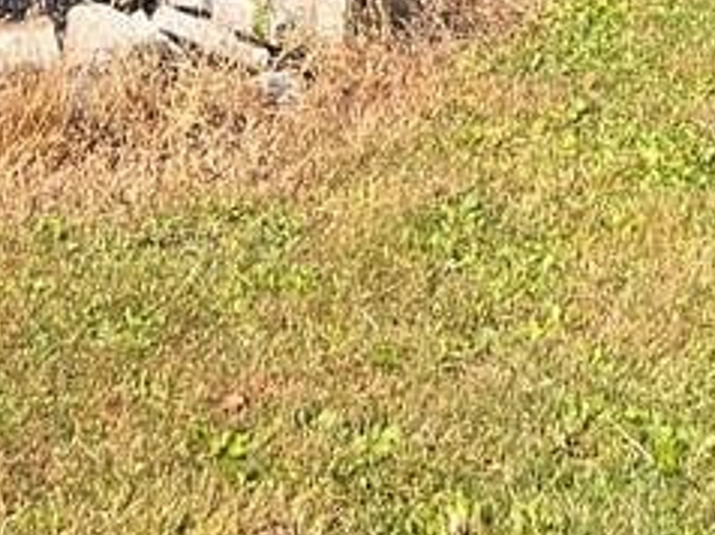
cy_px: -553
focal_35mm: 112
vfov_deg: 11.7
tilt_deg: -7.2
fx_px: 2311
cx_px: 496
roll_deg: +2.4
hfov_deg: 17.5
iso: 50
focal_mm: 5.7
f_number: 1.5
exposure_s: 1/1621
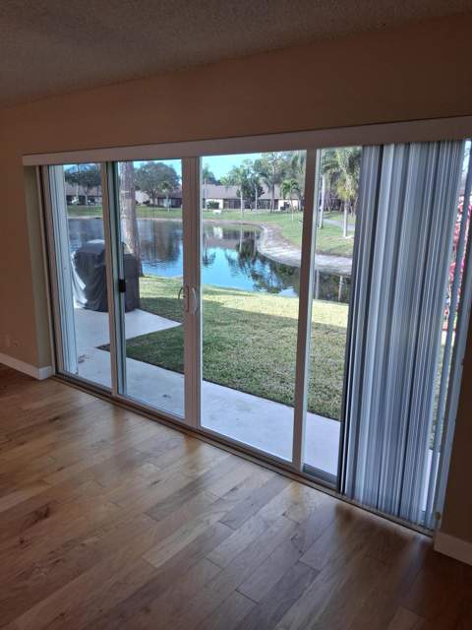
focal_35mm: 26
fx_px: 473
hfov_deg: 53.1
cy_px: 315
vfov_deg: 67.3
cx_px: 236
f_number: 1.8
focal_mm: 3.98
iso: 80
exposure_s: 1/100
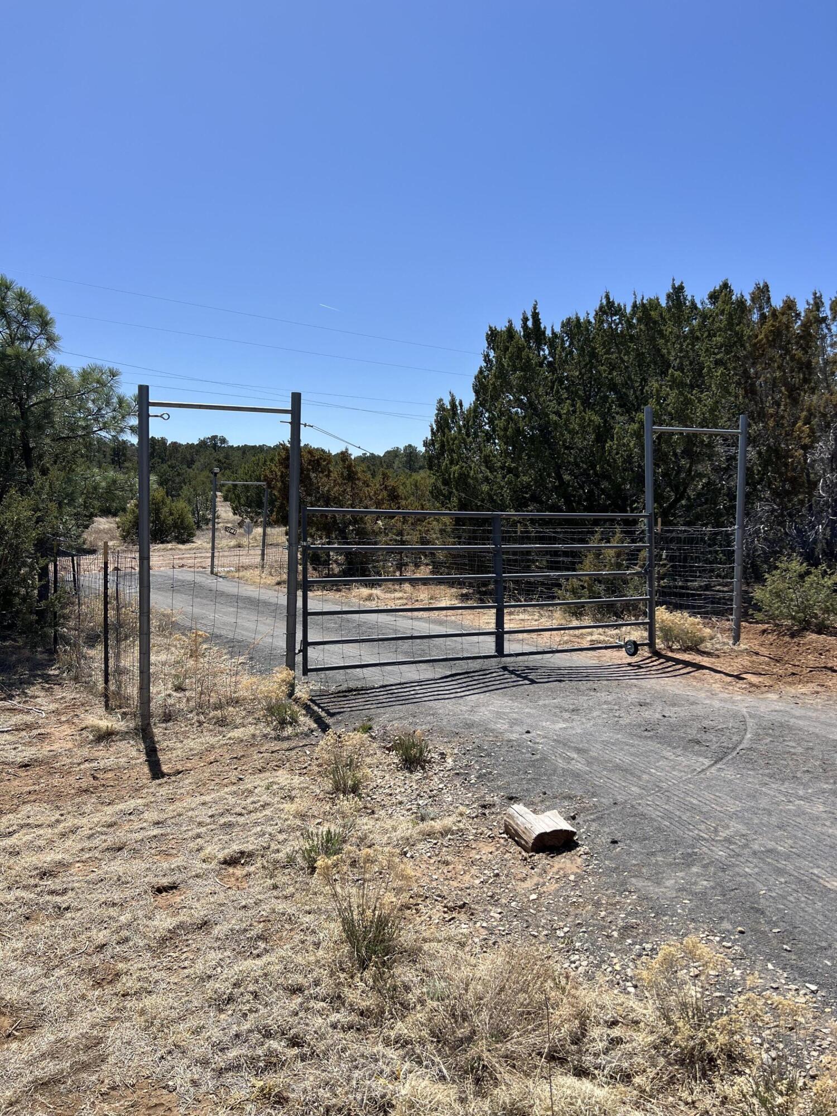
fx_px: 838
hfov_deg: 53.1
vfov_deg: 67.3
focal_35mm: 26
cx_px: 418
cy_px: 558
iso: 50
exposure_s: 1/2841
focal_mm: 5.7
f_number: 1.5
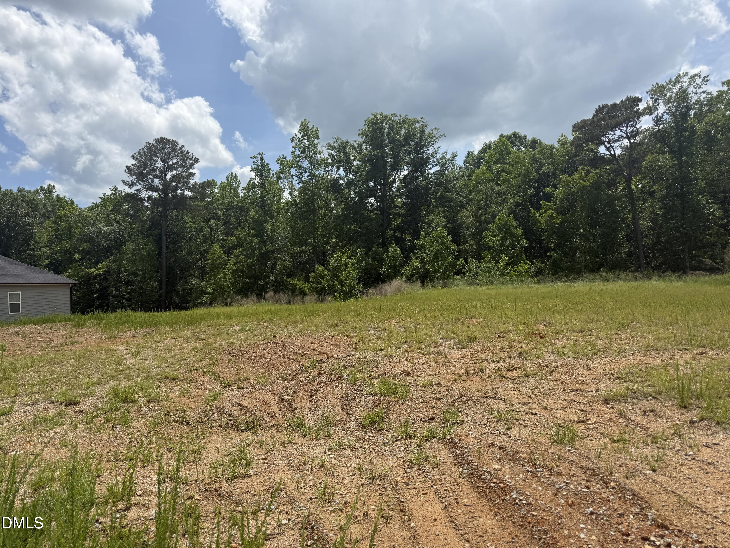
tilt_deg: -1.1
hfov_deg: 71.6
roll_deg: -3.6
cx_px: 365
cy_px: 274
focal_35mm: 24
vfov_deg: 56.8
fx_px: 506
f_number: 1.78
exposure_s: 1/6711
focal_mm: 6.76
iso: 80
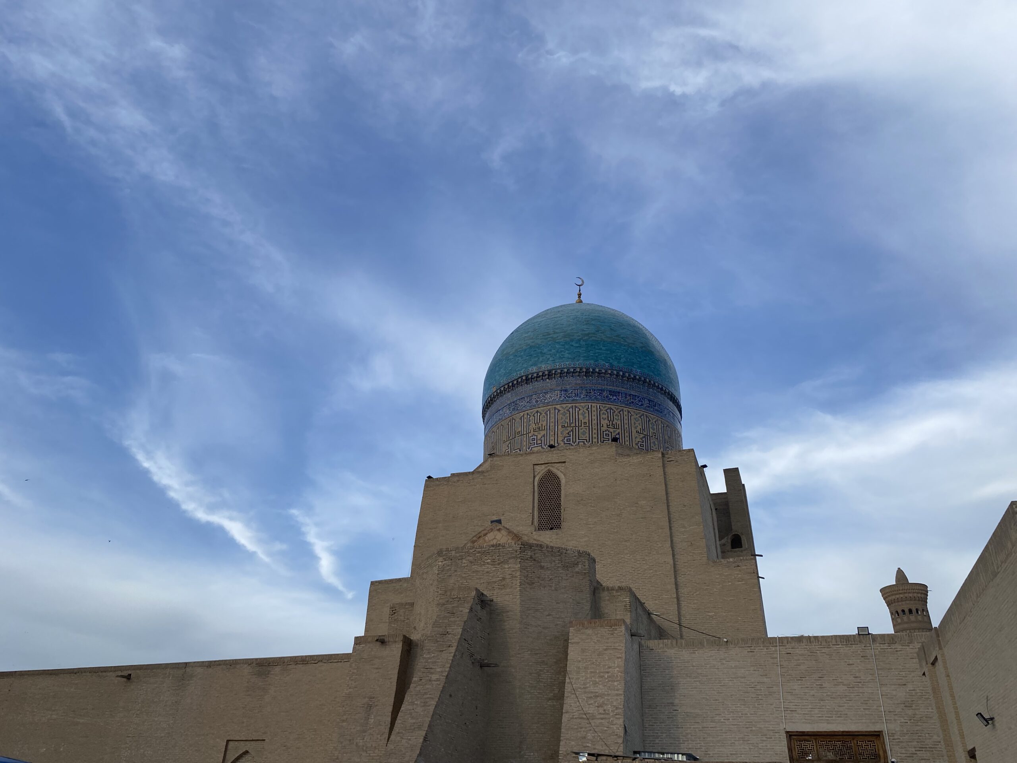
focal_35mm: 26
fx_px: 764
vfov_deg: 53.1
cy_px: 382
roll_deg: -2.4
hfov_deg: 67.3
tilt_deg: +30.4
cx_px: 508
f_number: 1.8
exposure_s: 1/1484
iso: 32
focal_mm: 4.25
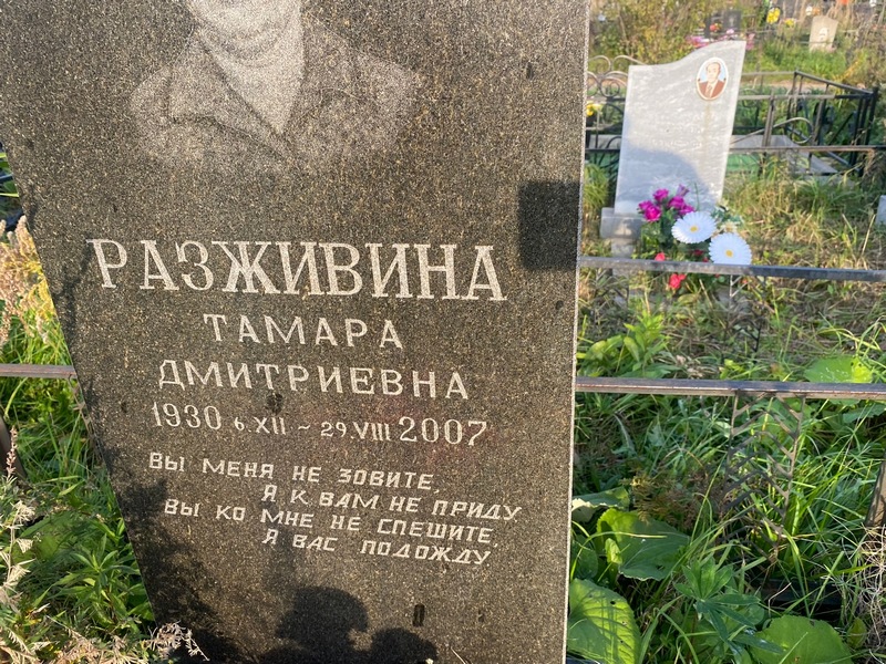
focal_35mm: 26
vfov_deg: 53.1
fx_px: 665
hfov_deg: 67.3
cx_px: 443
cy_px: 332
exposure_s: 1/515
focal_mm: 4.25
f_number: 1.8
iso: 32
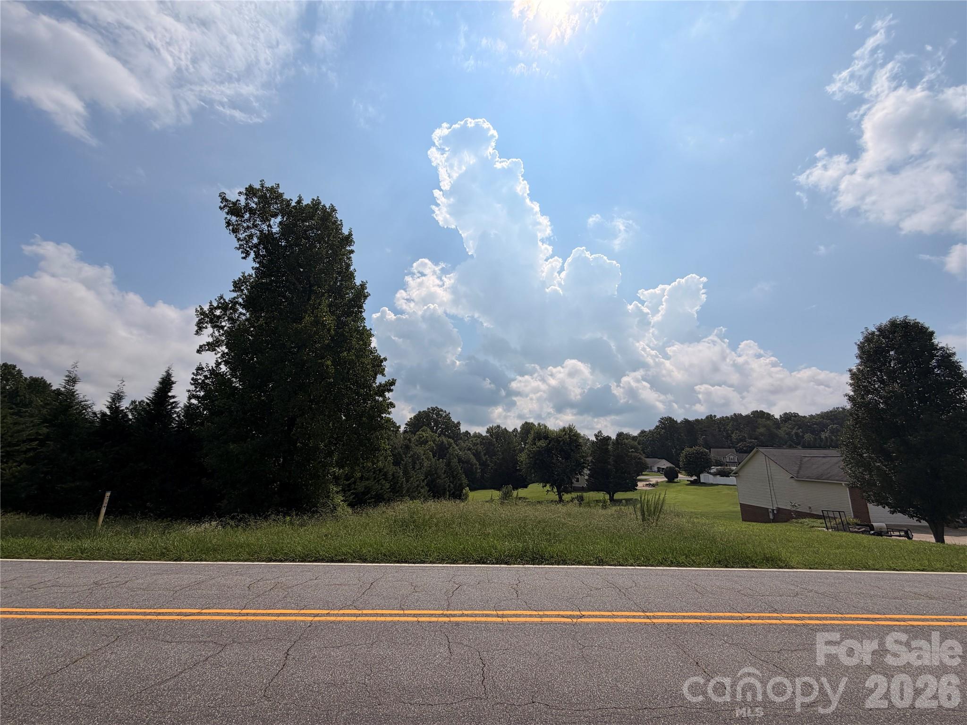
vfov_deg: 85.7
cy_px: 362
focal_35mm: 14
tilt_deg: +12.6
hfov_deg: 102.1
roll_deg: -1.6
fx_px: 391
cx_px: 484
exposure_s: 1/2841
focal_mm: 2.22
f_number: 2.2
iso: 20
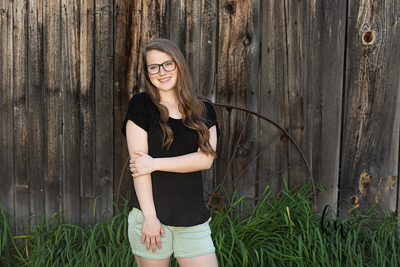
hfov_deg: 23.4
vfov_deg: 15.7
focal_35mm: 87
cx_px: 200
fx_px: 966
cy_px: 134
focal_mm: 86
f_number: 5.6
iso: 400
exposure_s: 1/200
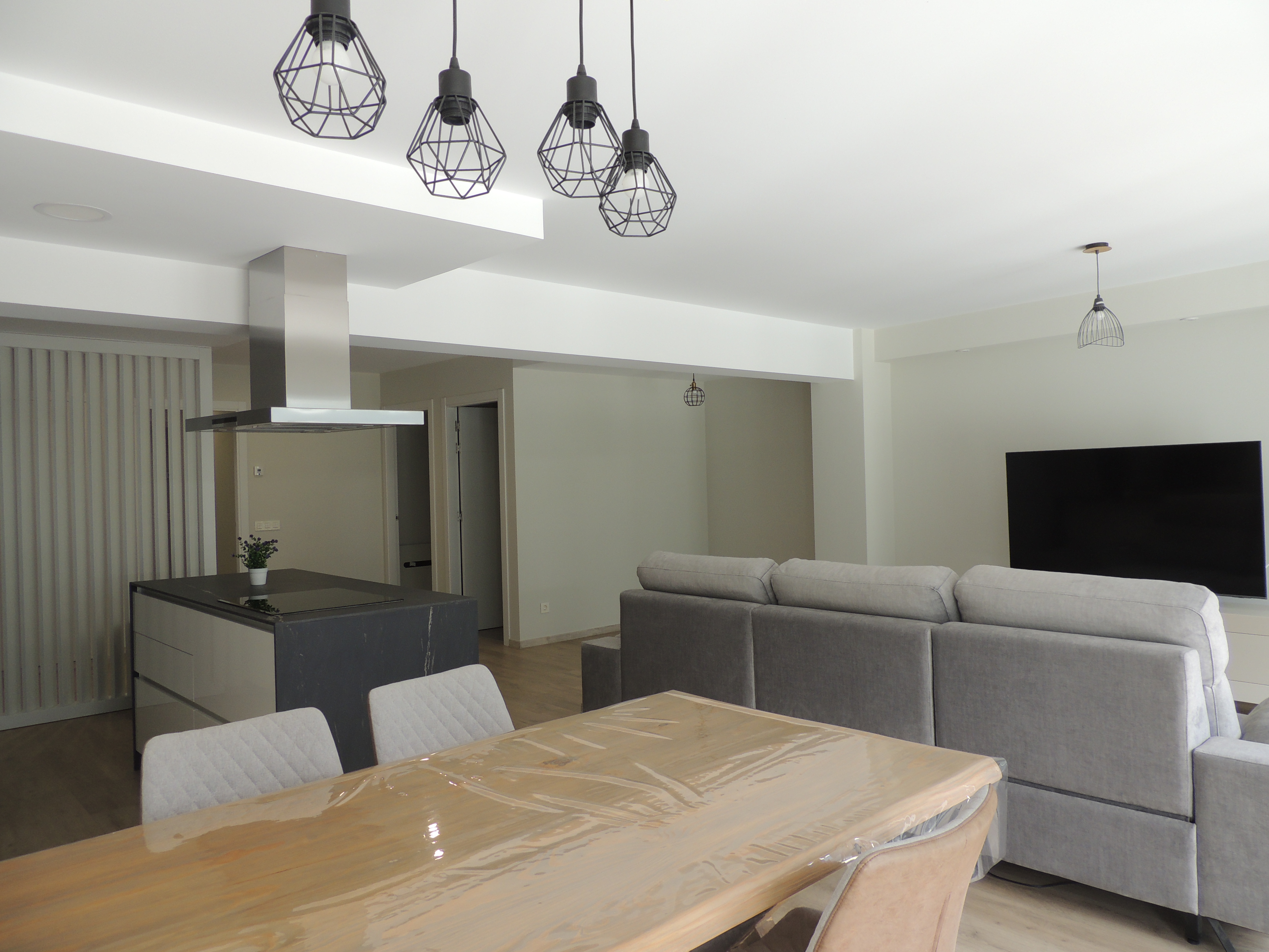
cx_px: 634
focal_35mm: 24
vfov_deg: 56.8
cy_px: 476
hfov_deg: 71.6
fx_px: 880
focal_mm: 4.3
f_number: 3
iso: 100
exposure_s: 1/30
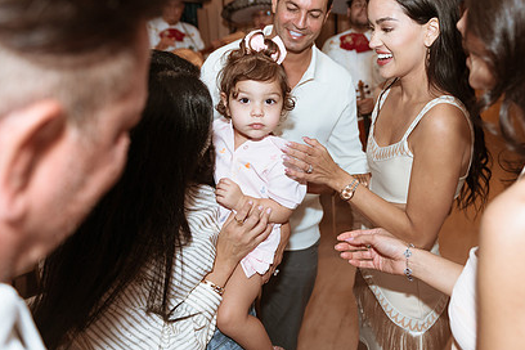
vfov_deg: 37.7
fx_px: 510
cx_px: 310
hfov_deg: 54.1
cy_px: 136
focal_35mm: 35
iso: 320
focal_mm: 24
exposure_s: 1/100
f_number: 2.8
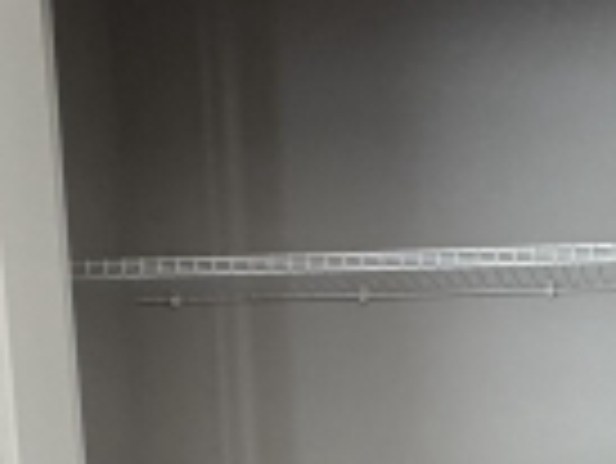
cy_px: 712
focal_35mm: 68
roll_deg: +1.4
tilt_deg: -9.2
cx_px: 560
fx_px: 1211
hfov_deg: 27.5
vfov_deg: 18.9
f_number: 2.2
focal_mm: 2.22
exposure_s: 1/121
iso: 320
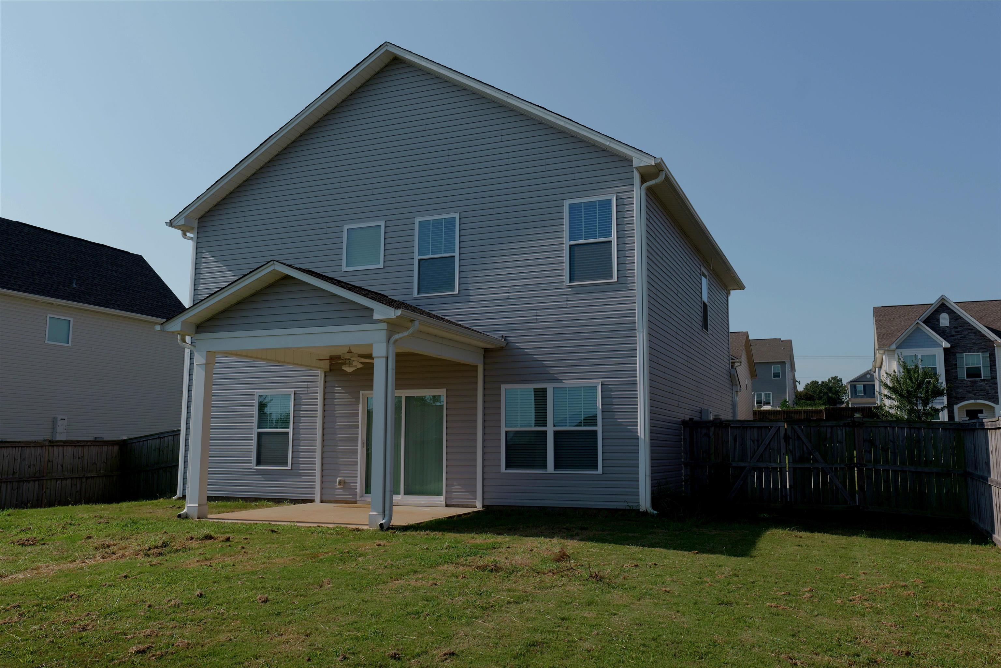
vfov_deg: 43.6
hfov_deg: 61.9
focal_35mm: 30
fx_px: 834
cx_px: 500
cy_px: 334
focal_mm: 30
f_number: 8
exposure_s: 1/1667
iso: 640
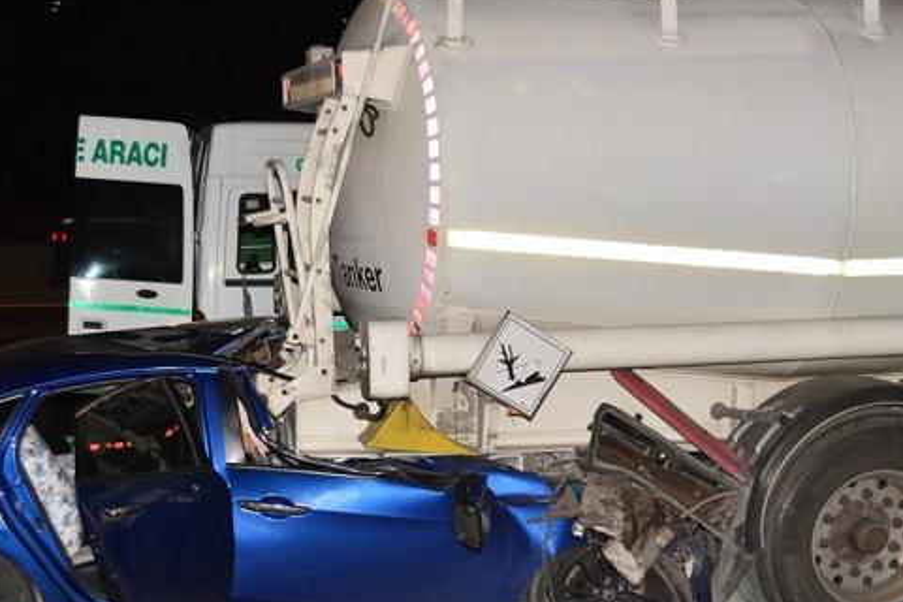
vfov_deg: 22.0
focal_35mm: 61
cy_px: 459
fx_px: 1530
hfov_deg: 32.8
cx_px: 348
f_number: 4
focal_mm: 38
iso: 200
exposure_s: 1/60
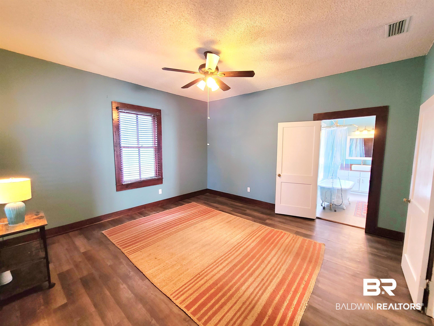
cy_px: 163
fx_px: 163
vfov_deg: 89.9
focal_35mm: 13
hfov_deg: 106.2
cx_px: 217
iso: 320
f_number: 2.2
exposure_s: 1/40
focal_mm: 2.2
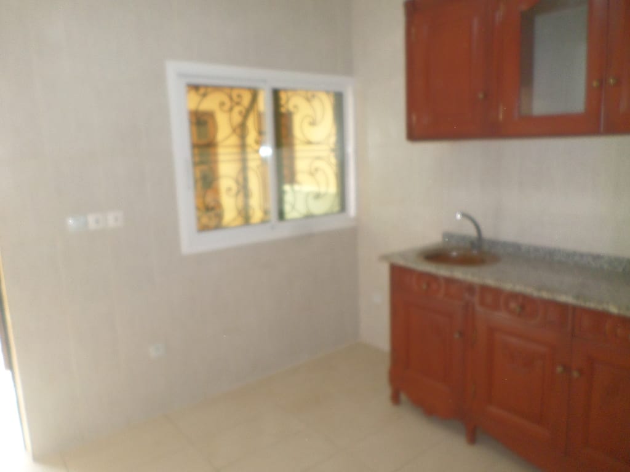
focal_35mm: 25
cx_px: 315
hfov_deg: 69.4
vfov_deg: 54.9
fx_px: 455
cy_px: 236
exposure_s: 1/30
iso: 120
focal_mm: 4.5
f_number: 2.5
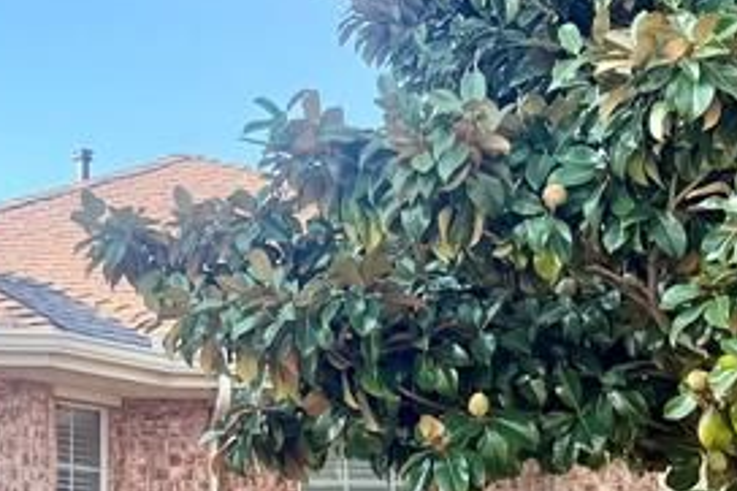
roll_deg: +0.3
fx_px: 1923
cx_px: 92
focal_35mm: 94
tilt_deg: +7.9
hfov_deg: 21.3
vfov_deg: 14.2
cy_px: 544
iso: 80
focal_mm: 6.76
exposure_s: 1/1005
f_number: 1.78
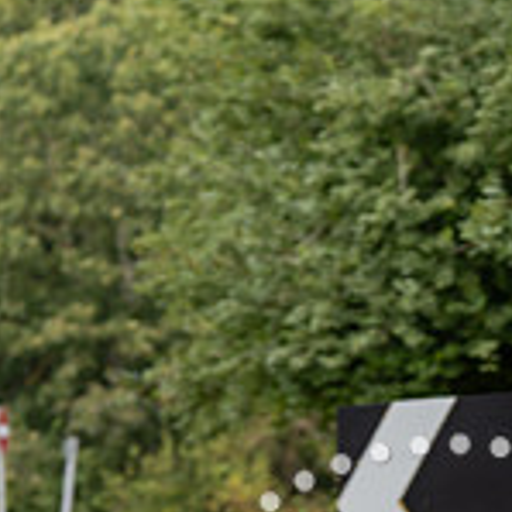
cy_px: 582
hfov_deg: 7.3
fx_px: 3866
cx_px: 993
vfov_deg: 7.5
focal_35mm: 231
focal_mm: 70
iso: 400
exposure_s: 1/1000
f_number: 4
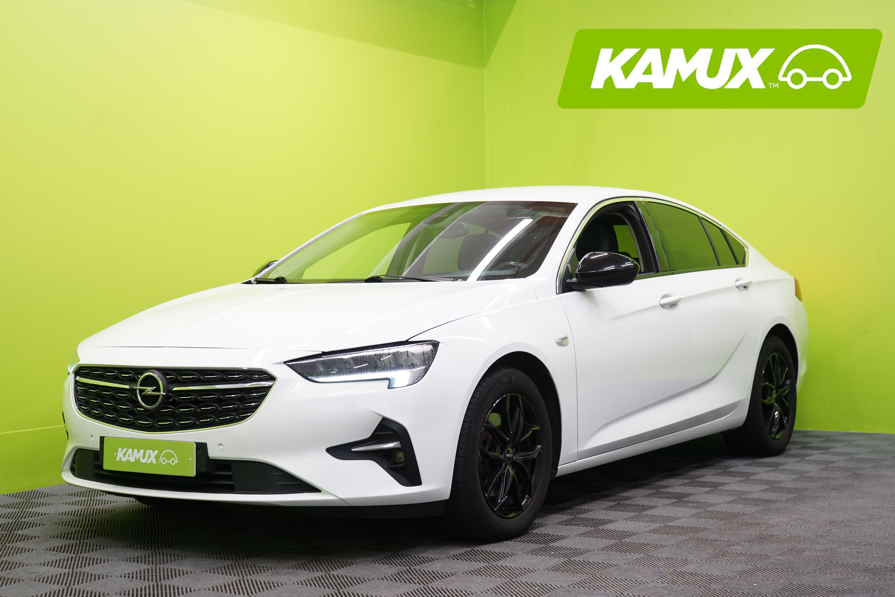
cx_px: 442
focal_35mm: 55
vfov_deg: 24.6
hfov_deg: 36.2
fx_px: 1367
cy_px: 309
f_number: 5
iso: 400
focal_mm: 53
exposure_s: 1/30
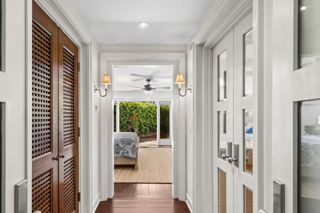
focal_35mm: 19
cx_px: 143
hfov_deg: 86.7
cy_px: 117
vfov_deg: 64.3
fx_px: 169
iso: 200
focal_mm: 16
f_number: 9
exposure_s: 1/30
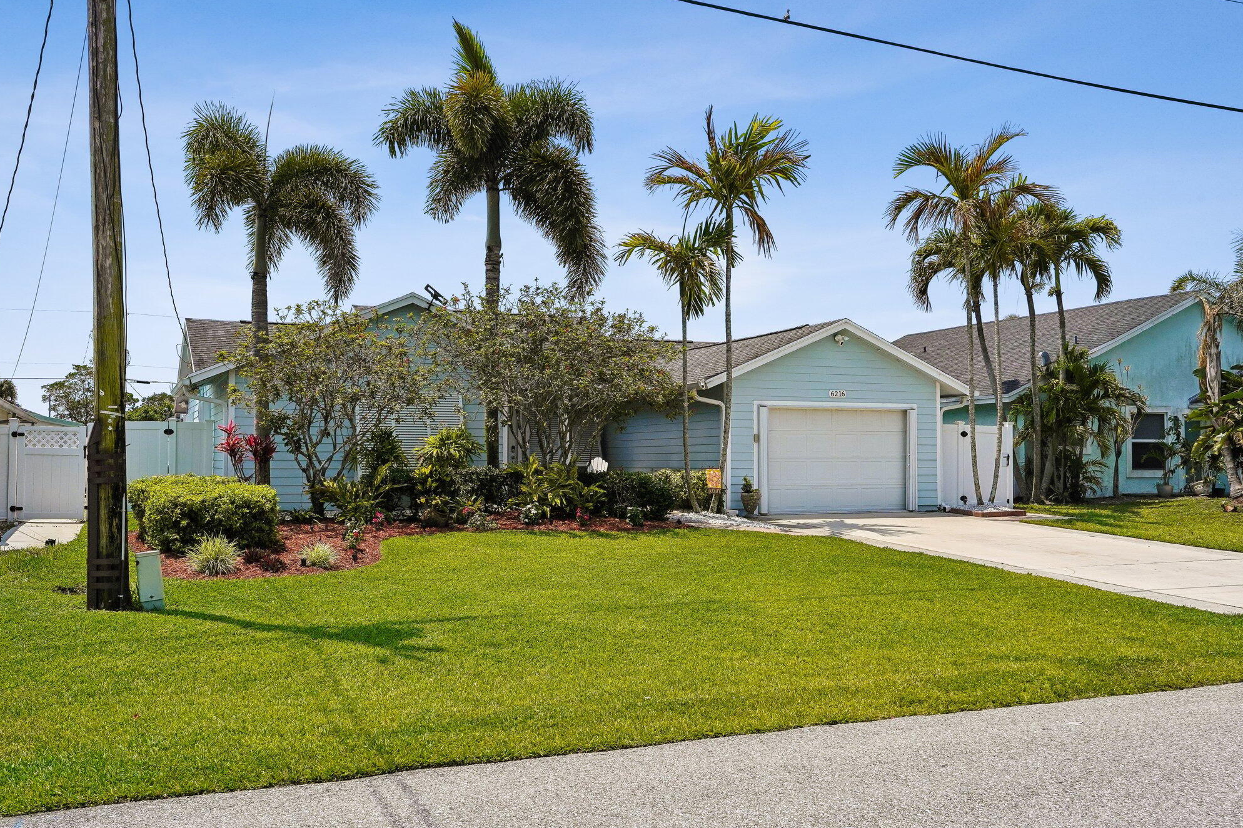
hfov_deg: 55.8
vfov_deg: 38.9
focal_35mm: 34
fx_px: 1174
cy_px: 420
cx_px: 621
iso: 400
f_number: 9
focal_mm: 33
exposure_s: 1/3200
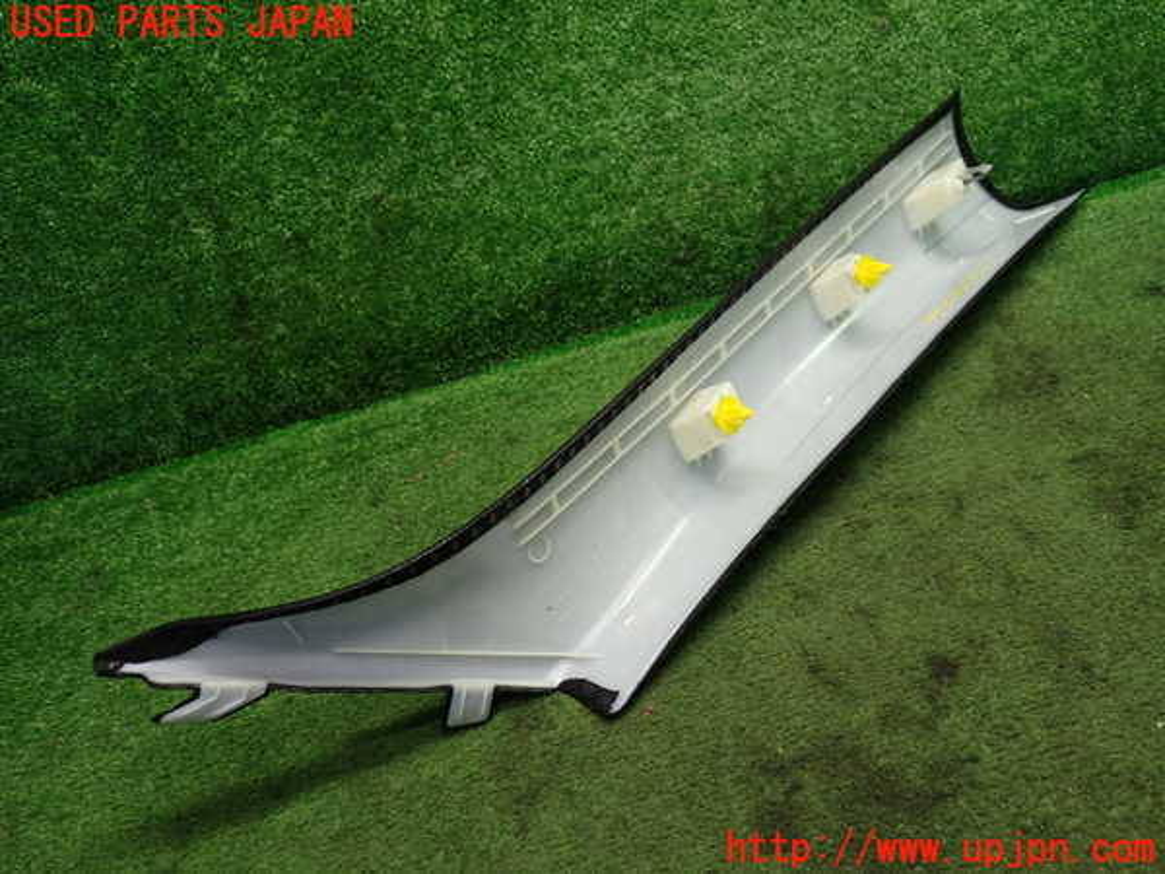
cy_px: 437
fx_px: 1010
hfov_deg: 60.0
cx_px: 582
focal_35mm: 30
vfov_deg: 46.8
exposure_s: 1/50
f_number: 2.3
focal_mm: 5.4
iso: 200
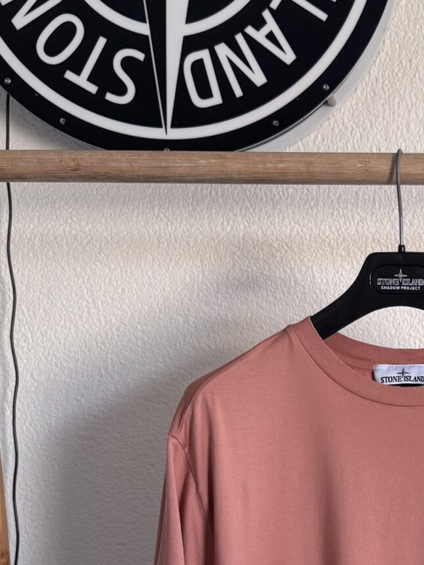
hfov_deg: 19.9
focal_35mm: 71
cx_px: 451
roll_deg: +0.1
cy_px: 474
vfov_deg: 26.7
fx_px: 1159
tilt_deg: -4.7
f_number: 1.78
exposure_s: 1/120
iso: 200
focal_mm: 6.76
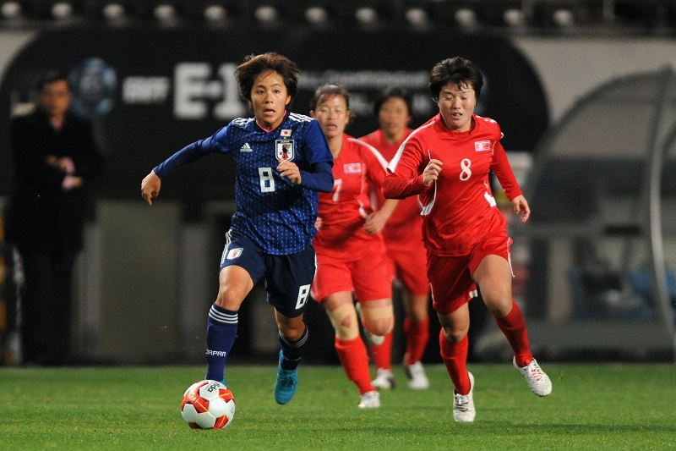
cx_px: 338
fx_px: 7509
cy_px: 226
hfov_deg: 5.2
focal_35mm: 400
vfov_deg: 3.4
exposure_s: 1/1250
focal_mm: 400
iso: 2500
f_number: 2.8
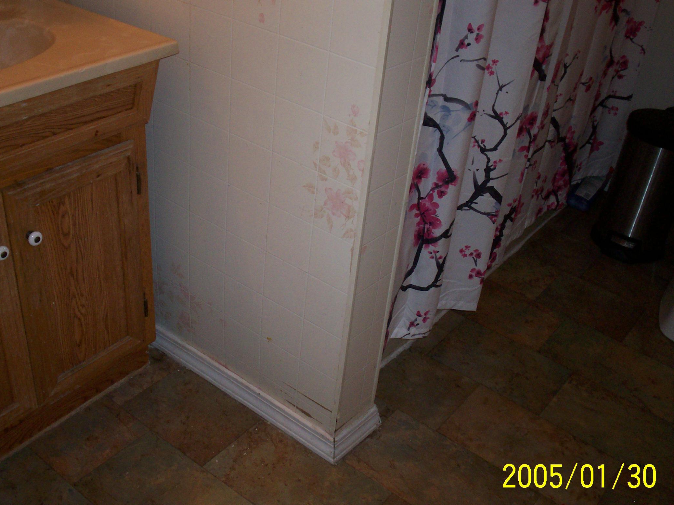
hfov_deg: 46.8
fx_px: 779
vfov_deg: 35.9
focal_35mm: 40
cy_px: 271
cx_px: 320
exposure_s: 1/64
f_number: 4.5
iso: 140
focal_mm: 5.9
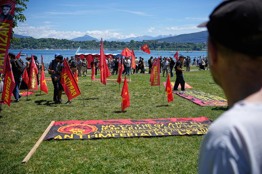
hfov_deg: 54.4
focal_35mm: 35
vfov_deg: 37.8
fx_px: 255
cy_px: 87
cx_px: 131
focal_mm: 35
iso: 200
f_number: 4
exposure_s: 1/3200
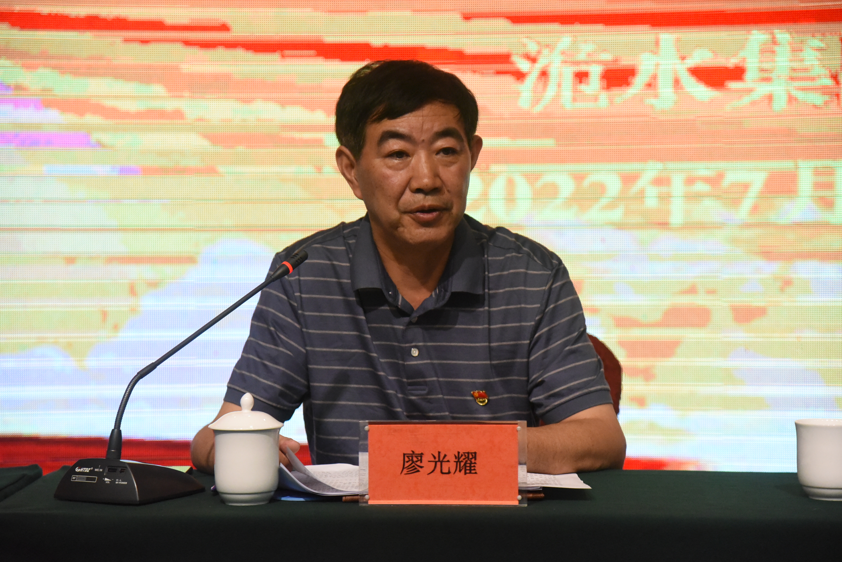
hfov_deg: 17.1
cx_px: 421
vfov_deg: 11.4
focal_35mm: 120
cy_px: 281
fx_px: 2808
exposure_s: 1/1600
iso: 10000
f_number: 5
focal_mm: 120
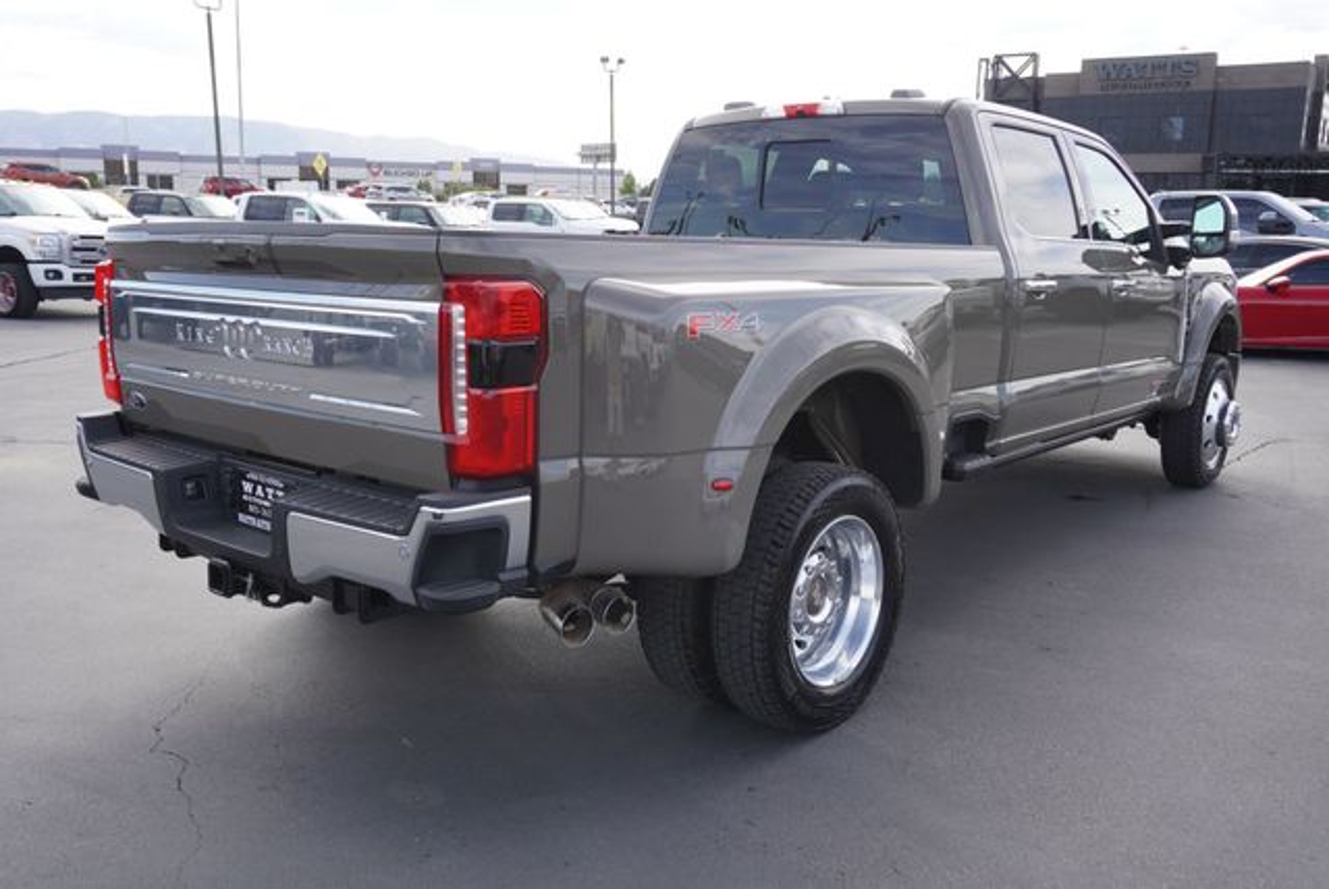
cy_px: 444
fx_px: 1164
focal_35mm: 32
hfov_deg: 59.4
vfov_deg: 41.8
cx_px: 664
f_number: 5.6
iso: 100
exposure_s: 1/125
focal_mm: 21
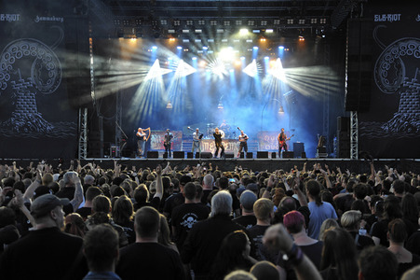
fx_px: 536
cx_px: 210
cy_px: 140
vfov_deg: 29.2
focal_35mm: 46
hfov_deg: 42.8
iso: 800
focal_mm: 46
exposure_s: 1/100
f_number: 2.8
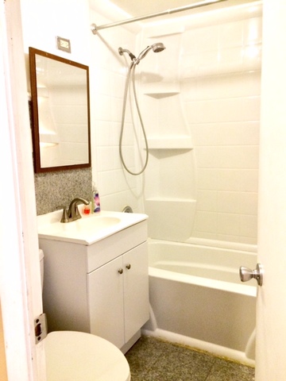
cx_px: 143
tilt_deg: -10.0
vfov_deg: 61.7
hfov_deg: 48.2
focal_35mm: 29
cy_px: 190
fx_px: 319
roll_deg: +2.4
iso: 160
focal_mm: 4.15
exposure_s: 1/30
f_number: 2.2
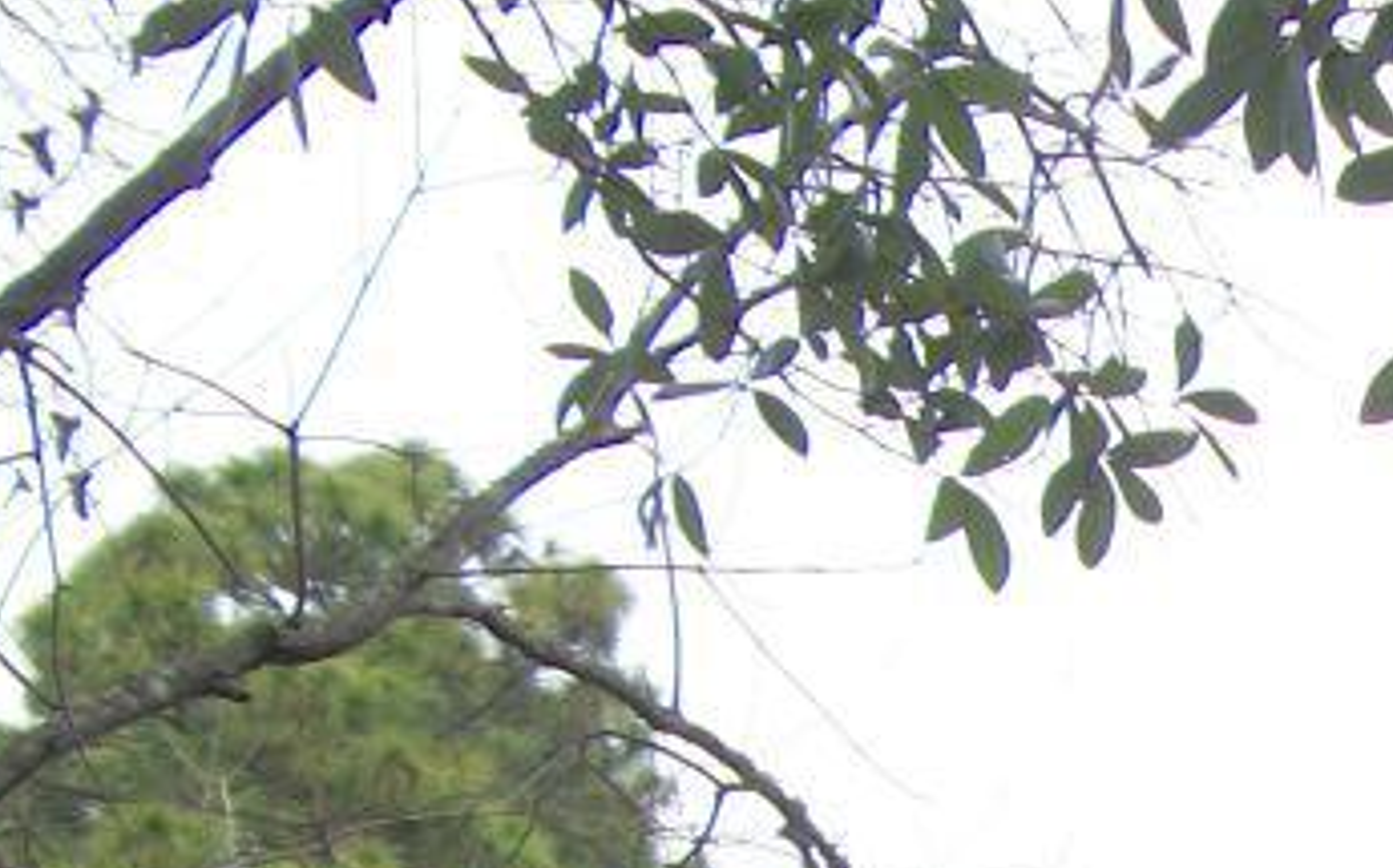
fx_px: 4780
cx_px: 2269
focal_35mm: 126
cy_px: 1768
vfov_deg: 9.6
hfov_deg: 15.0
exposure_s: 1/60
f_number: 8.8
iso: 80
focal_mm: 5.7
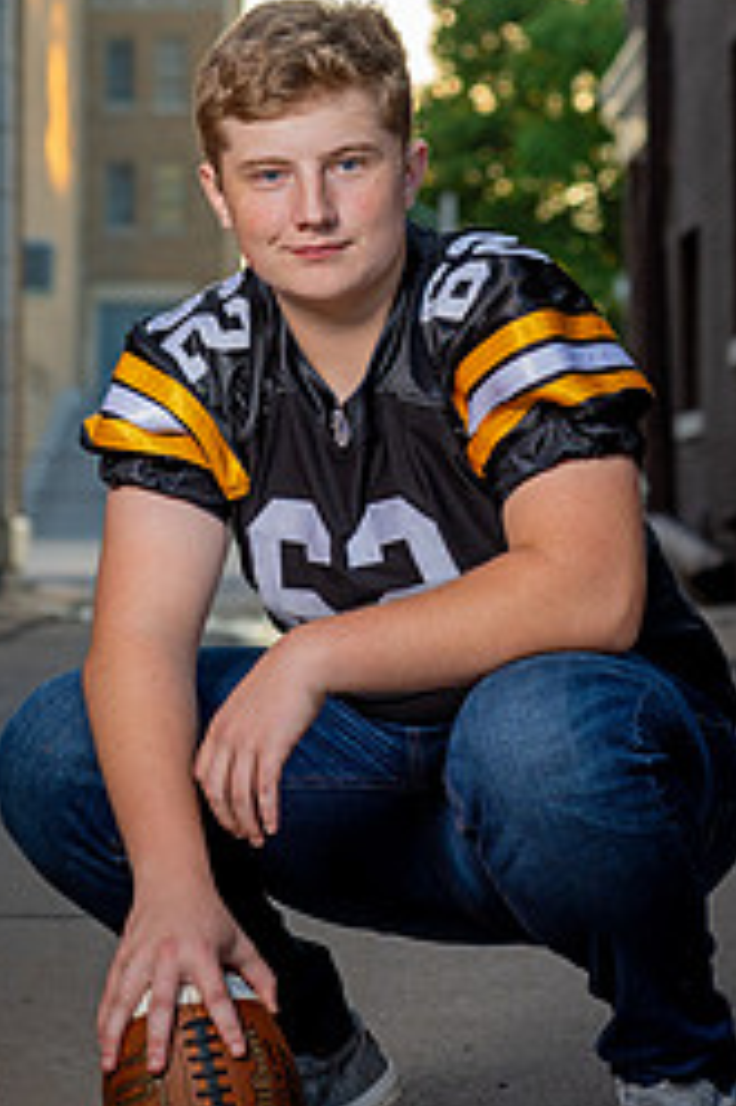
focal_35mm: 100
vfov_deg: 20.4
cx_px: 321
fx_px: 3071
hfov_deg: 13.7
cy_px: 544
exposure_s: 1/160
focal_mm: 55
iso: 250
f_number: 3.5
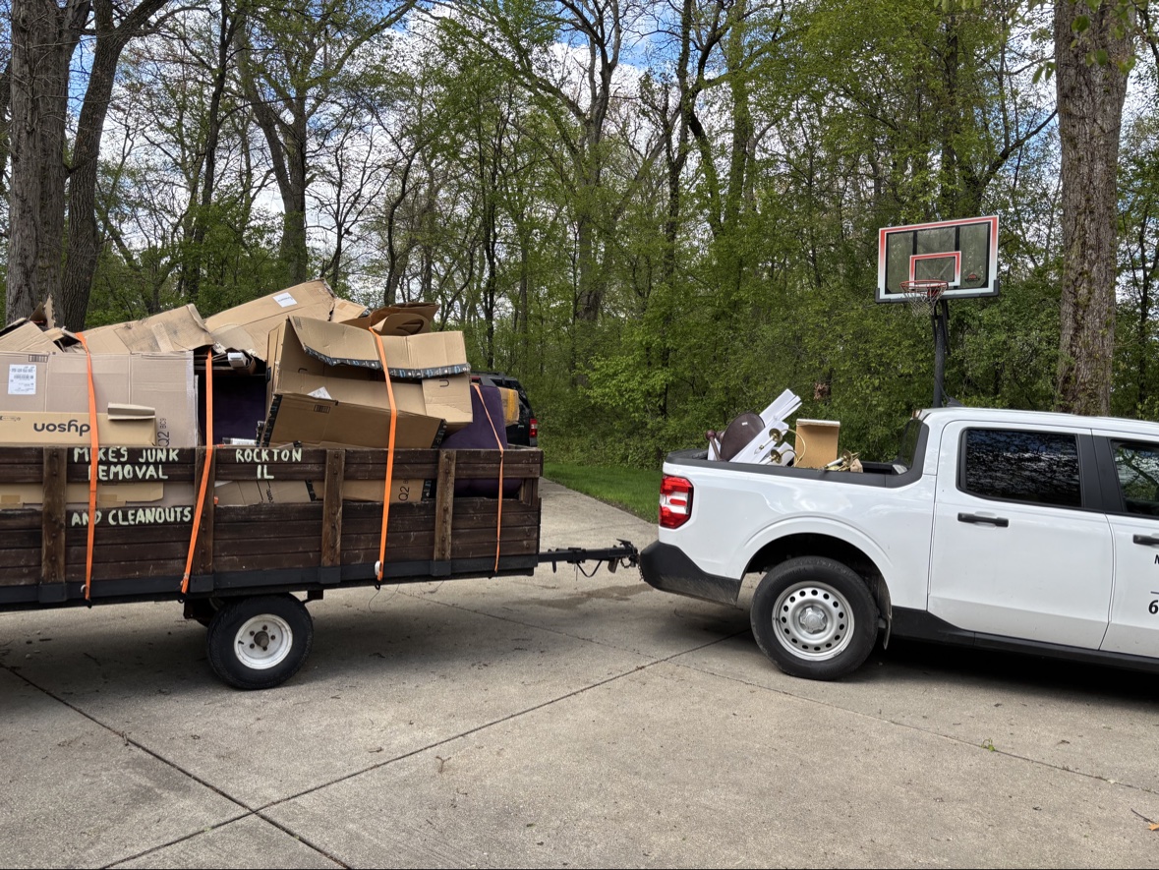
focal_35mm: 26
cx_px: 580
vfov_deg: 53.1
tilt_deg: -3.5
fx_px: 871
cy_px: 435
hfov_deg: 67.3
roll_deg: -3.1
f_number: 1.6
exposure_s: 1/758
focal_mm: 5.96
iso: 50
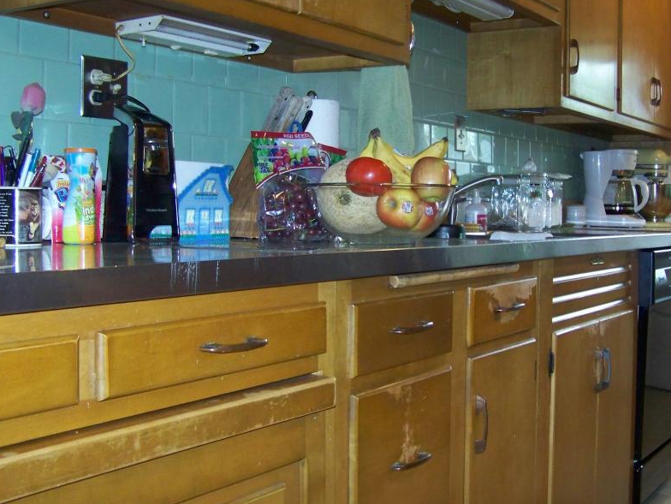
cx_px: 428
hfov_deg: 40.1
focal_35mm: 47
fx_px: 912
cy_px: 239
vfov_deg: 30.9
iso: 200
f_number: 2.8
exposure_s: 1/30
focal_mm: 5.85
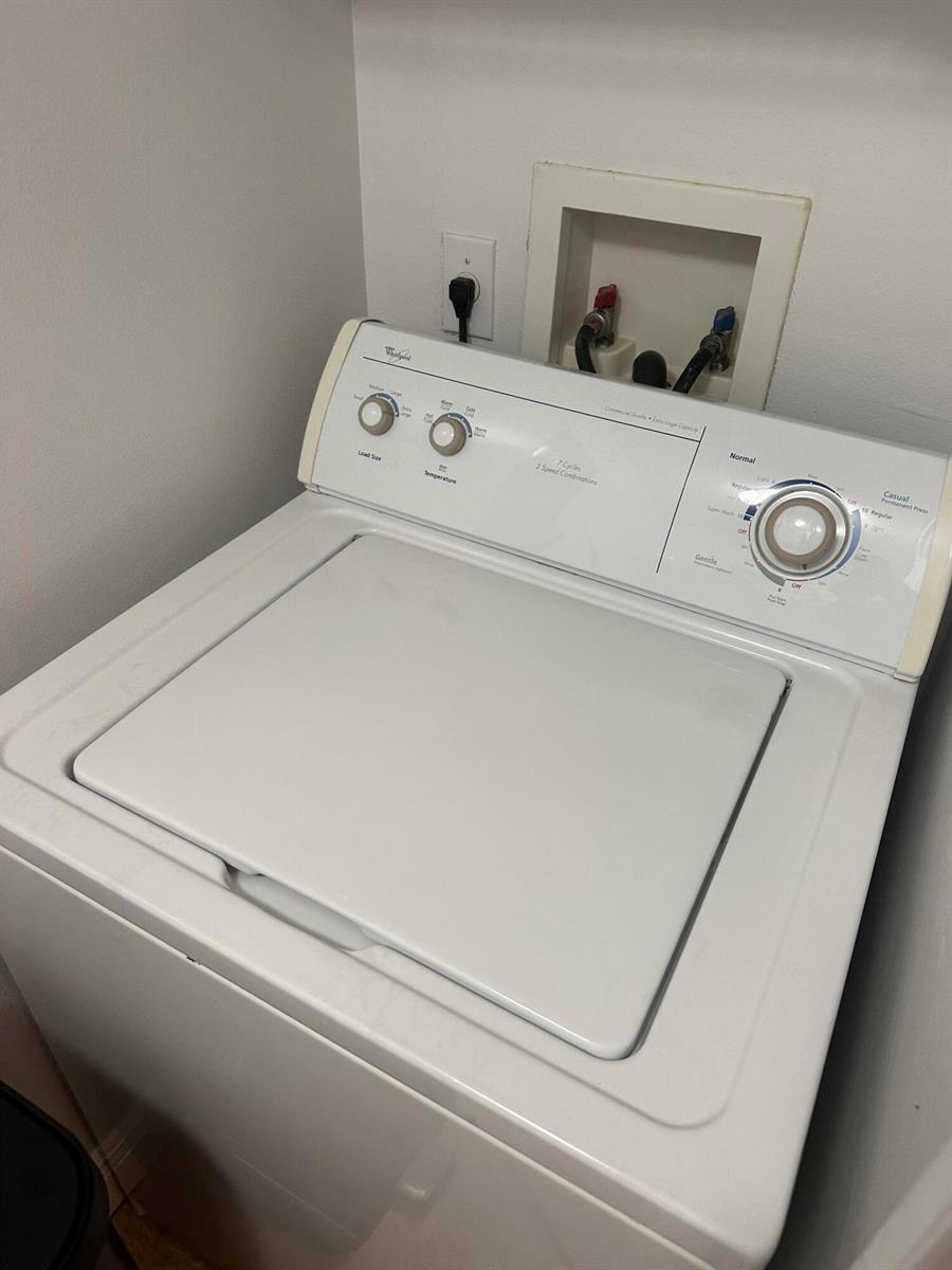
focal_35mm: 24
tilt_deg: -38.4
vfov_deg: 71.6
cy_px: 635
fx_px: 880
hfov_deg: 56.8
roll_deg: -2.4
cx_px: 476
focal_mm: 6.86
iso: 160
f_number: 1.78
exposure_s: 1/60
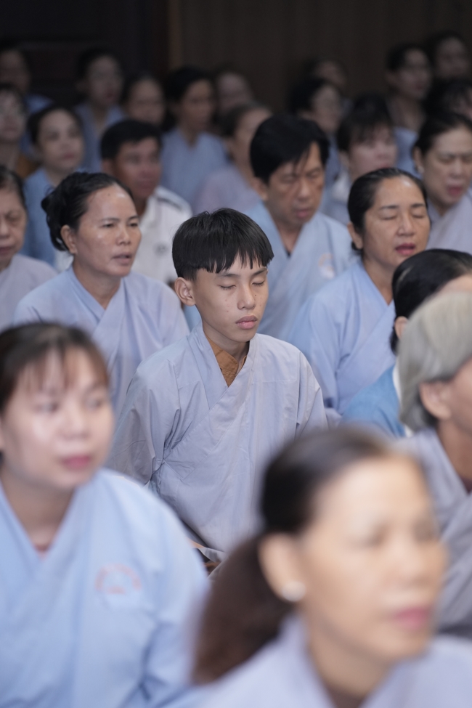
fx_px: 2950
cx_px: 236
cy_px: 354
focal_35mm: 150
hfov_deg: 9.1
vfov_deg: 13.7
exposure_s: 1/160
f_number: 2.8
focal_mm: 150
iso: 2000
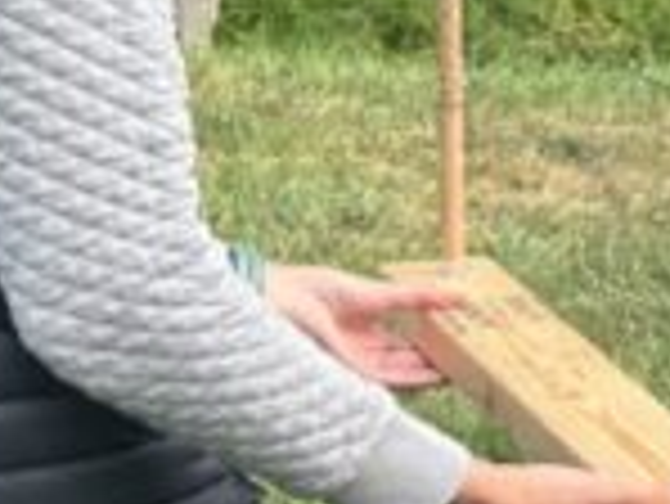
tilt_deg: -15.5
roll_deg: -0.8
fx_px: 2499
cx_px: 1228
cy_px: 176
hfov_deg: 13.6
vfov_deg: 11.5
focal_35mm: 129
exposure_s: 1/496
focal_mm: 6.86
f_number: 1.78
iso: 80
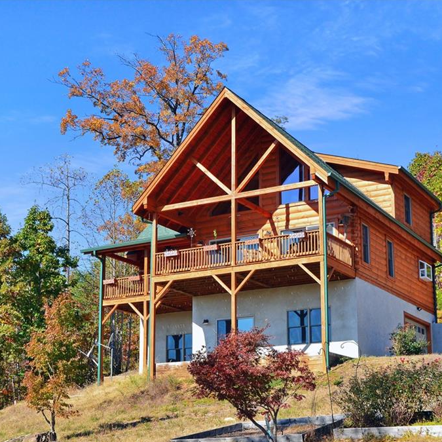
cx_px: 239
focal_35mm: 58
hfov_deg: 29.5
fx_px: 838
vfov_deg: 29.6
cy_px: 222
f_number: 11
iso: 400
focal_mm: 30
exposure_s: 1/400
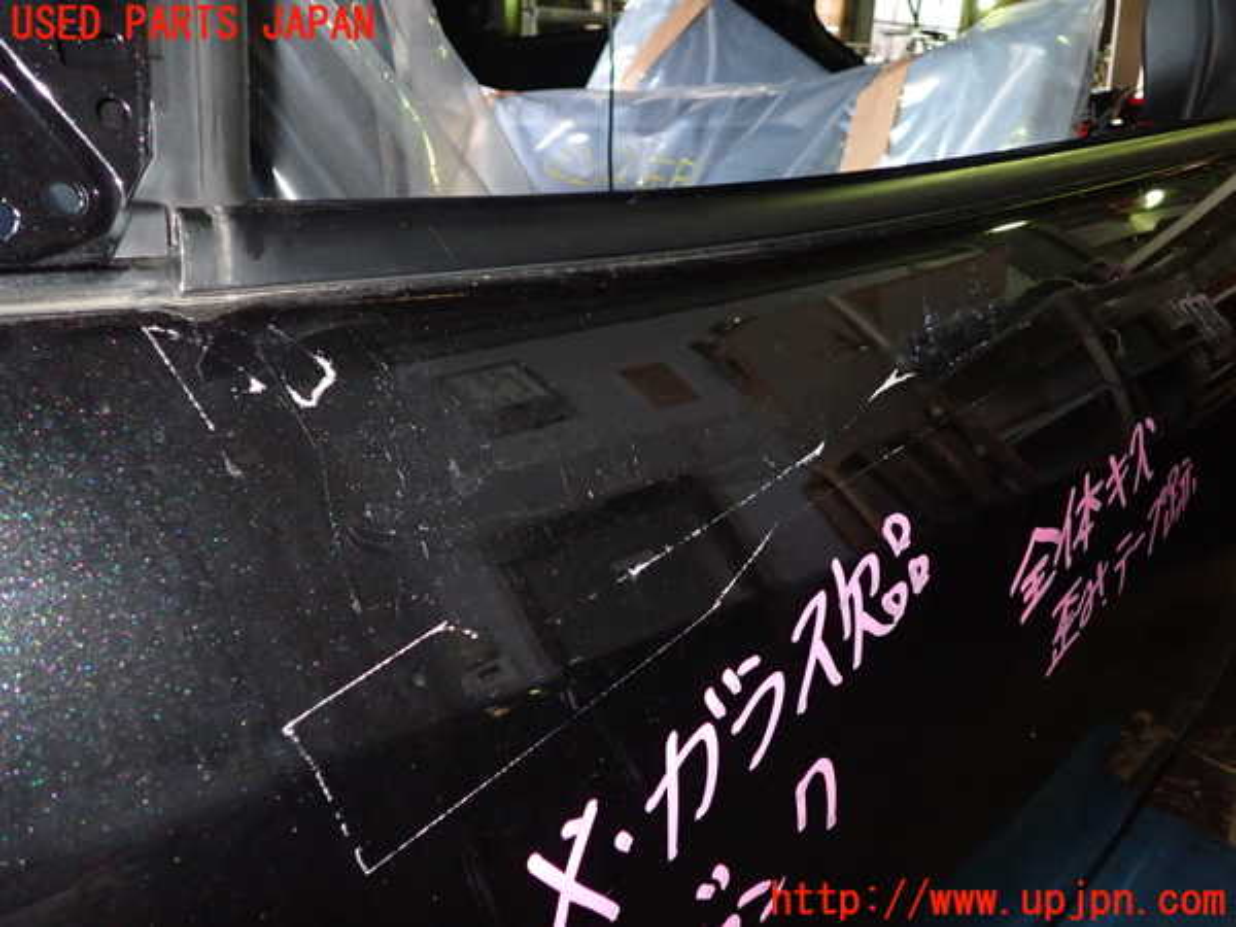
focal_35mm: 28
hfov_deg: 63.4
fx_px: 1000
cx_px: 618
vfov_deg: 49.7
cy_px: 464
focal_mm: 5.05
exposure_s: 1/30
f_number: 6.3
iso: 640
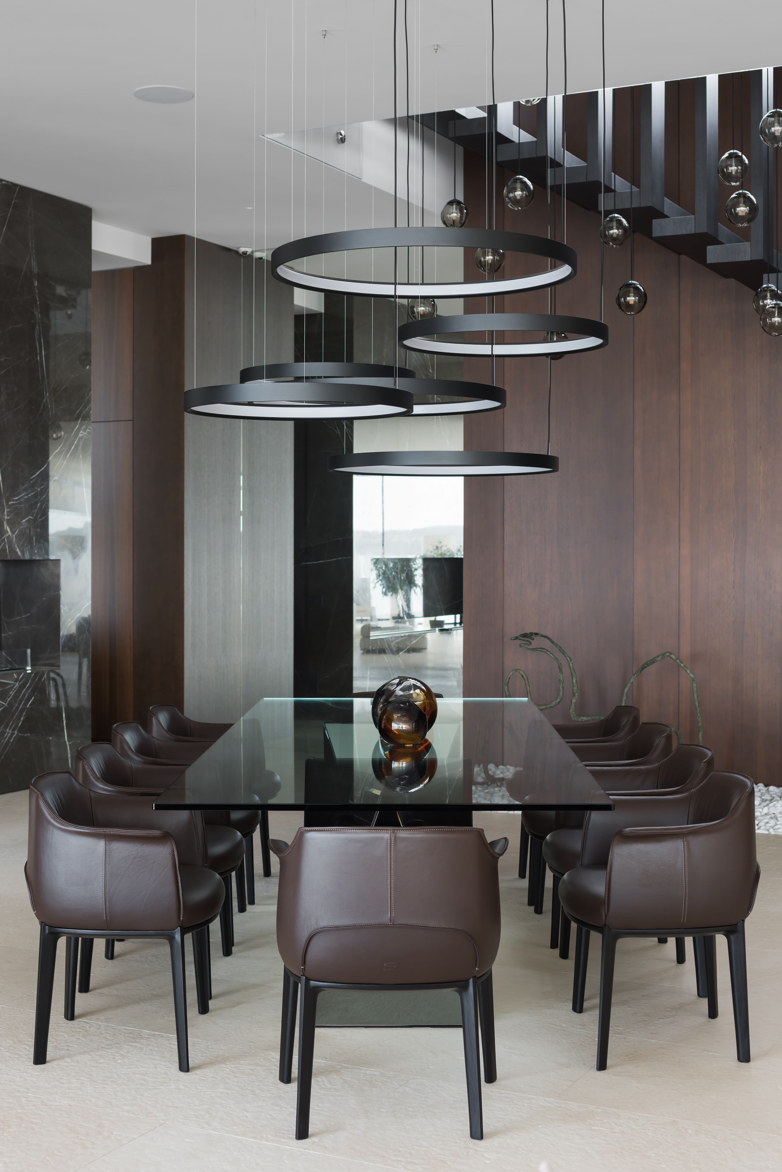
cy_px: 586
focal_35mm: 45
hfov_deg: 29.9
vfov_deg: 43.6
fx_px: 1465
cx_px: 391
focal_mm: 45
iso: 320
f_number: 5.6
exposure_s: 1/30
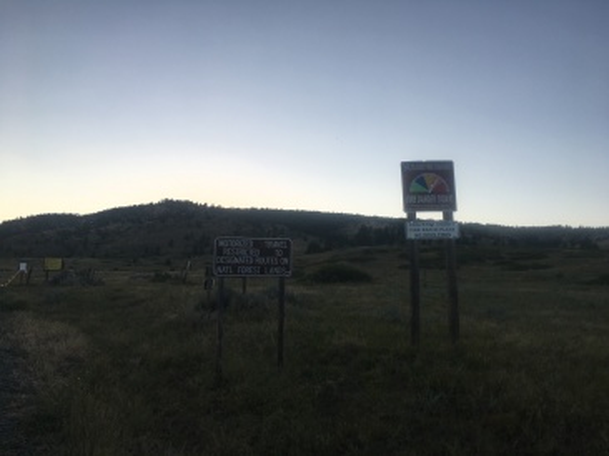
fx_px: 510
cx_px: 304
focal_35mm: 29
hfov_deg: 61.7
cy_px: 228
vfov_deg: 48.2
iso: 25
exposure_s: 1/444
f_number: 2.2
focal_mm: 4.15
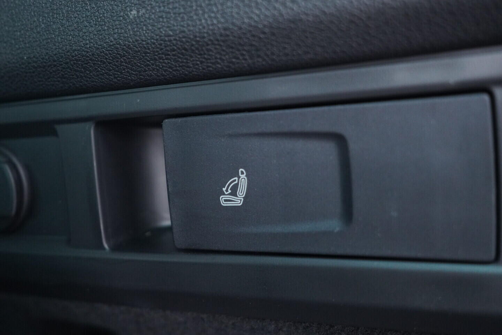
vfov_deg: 36.9
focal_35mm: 36
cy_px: 168
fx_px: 502
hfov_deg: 53.1
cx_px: 251
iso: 2500
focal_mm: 24
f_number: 2.8
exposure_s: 1/40
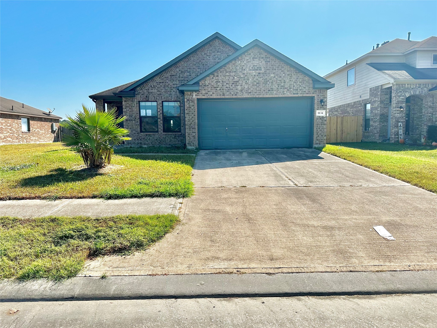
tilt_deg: -5.5
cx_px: 218
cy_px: 164
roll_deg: -0.4
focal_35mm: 24
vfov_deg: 56.8
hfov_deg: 71.6
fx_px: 303
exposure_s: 1/5525
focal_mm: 6.86
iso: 80
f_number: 1.78
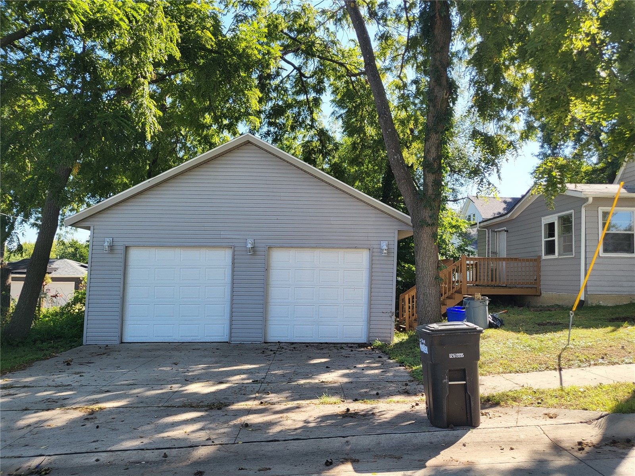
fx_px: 477
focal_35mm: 26
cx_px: 318
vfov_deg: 53.1
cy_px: 238
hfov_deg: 67.3
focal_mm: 4.25
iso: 50
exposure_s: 1/697
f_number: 1.8
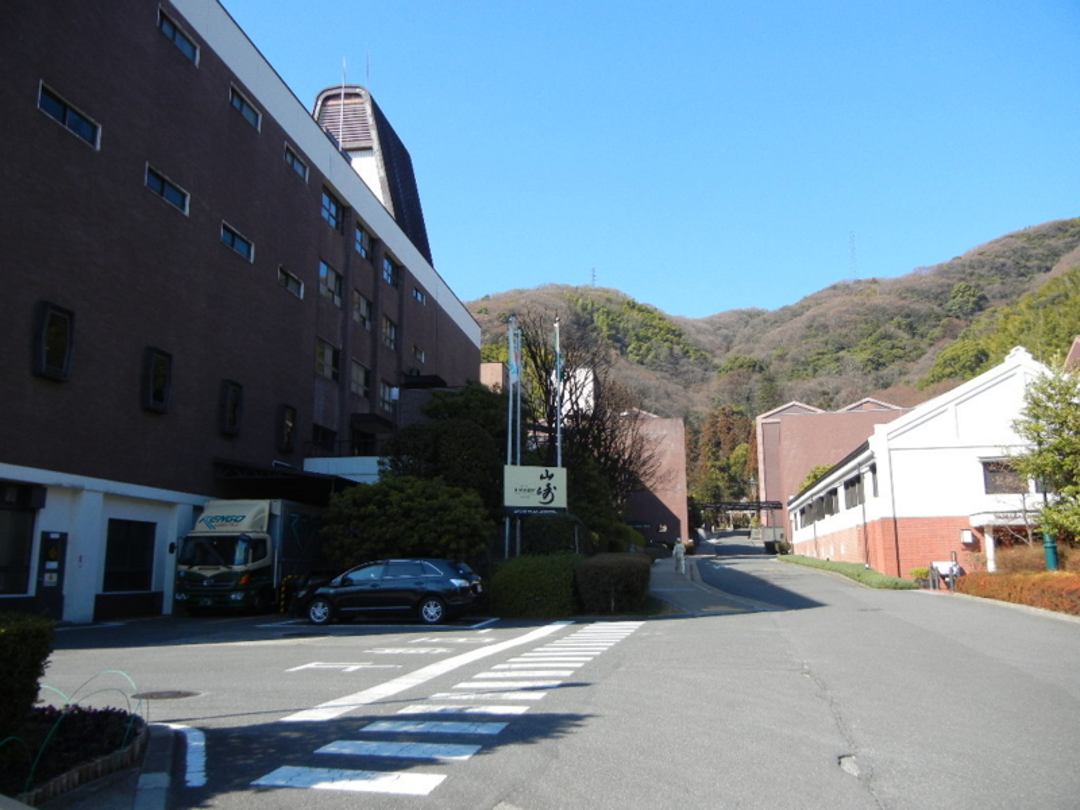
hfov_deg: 60.0
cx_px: 540
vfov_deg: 46.8
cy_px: 405
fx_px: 936
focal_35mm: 30
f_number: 3.5
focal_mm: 5.4
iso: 160
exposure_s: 1/785
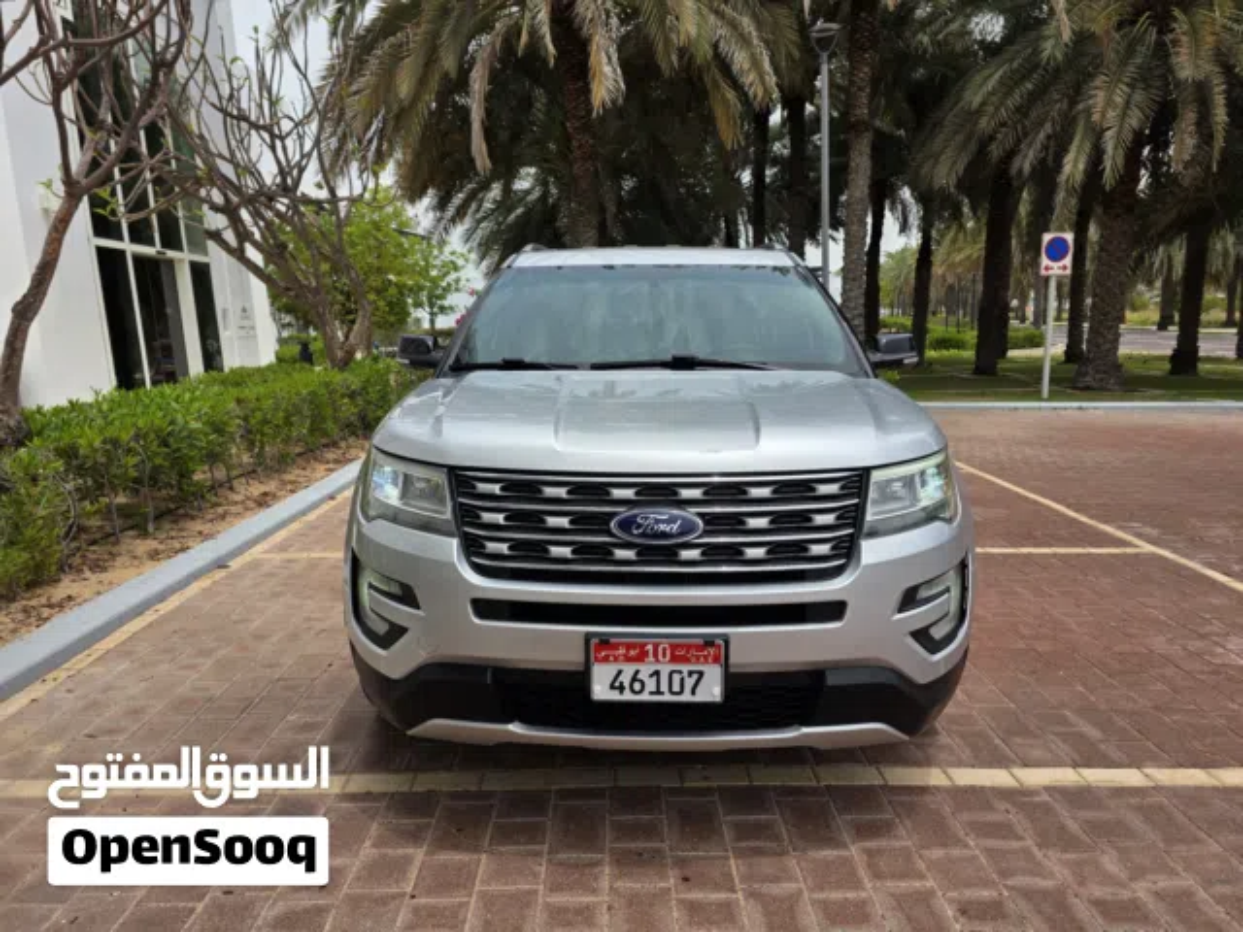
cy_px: 466
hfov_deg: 73.9
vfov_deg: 58.9
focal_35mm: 23
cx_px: 622
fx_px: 826
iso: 40
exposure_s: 1/2210
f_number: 1.7
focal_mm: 6.3
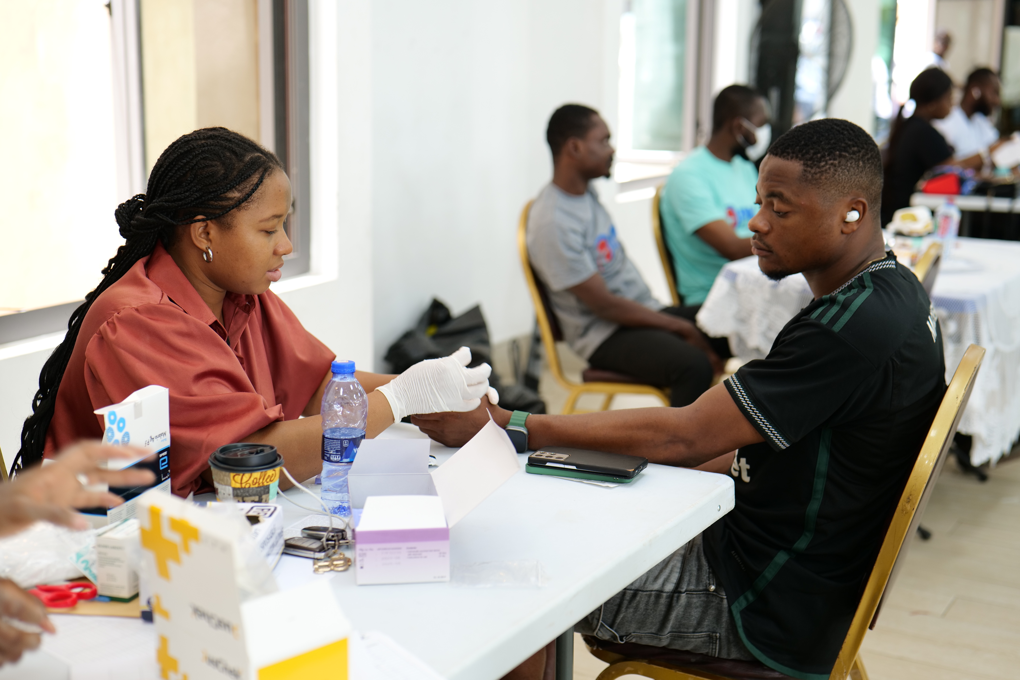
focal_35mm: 50
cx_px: 510
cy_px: 340
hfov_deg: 39.6
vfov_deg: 27.0
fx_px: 1417
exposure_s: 1/100
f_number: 2.8
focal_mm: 50
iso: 500
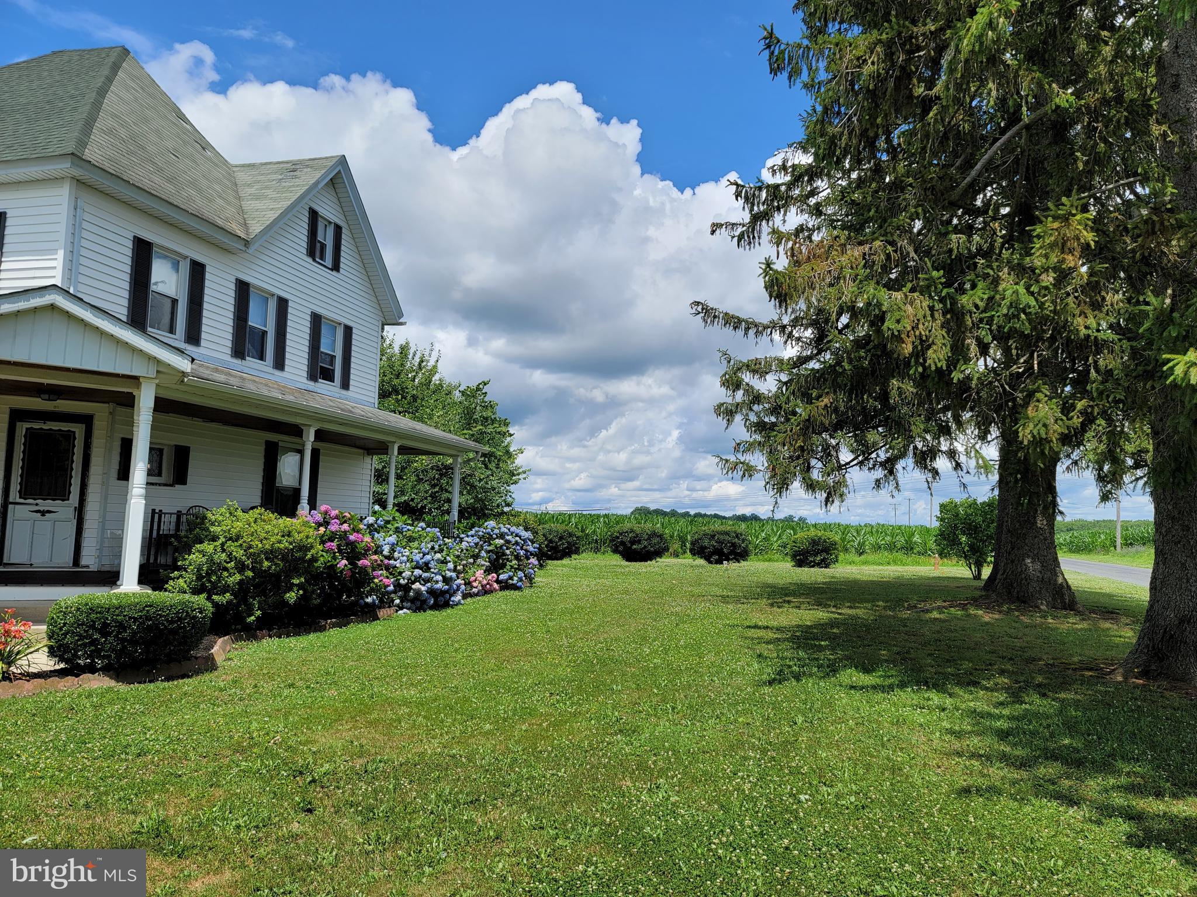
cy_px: 448
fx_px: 864
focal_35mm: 25
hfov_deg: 69.4
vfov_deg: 54.9
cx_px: 598
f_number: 1.8
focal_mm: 7
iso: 20
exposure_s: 1/1111
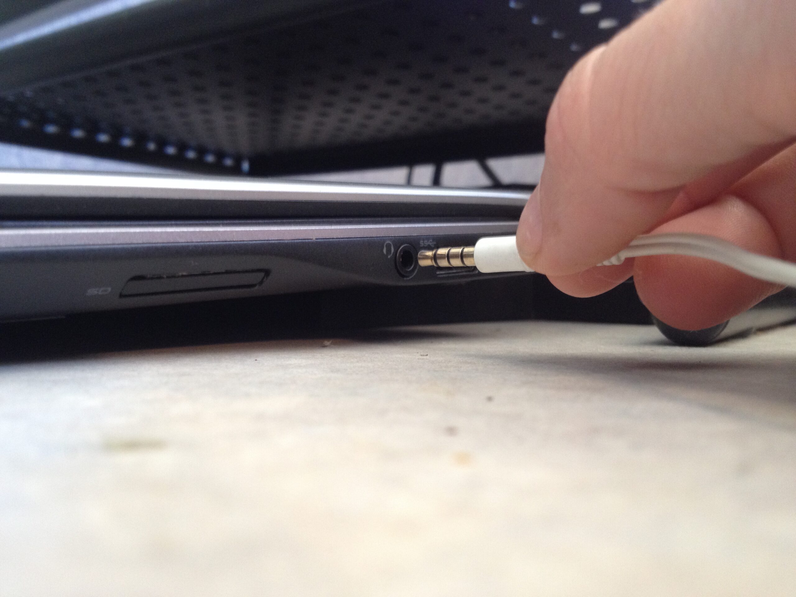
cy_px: 298
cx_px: 398
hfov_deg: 52.6
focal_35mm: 35
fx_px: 805
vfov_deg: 40.7
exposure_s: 1/20
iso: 160
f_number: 2.4
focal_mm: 4.28
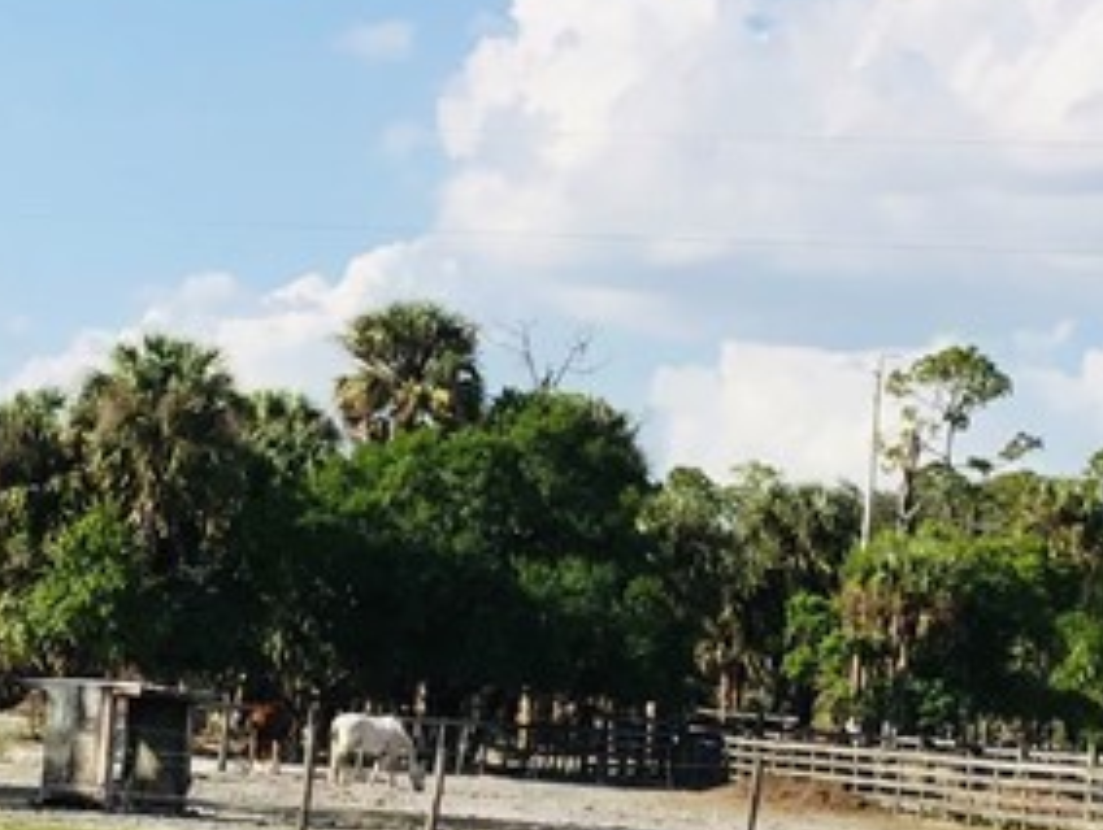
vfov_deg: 13.2
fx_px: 3573
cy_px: 503
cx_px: 425
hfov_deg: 17.5
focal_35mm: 112
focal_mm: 3.3
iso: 25
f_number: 2.4
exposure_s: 1/1274
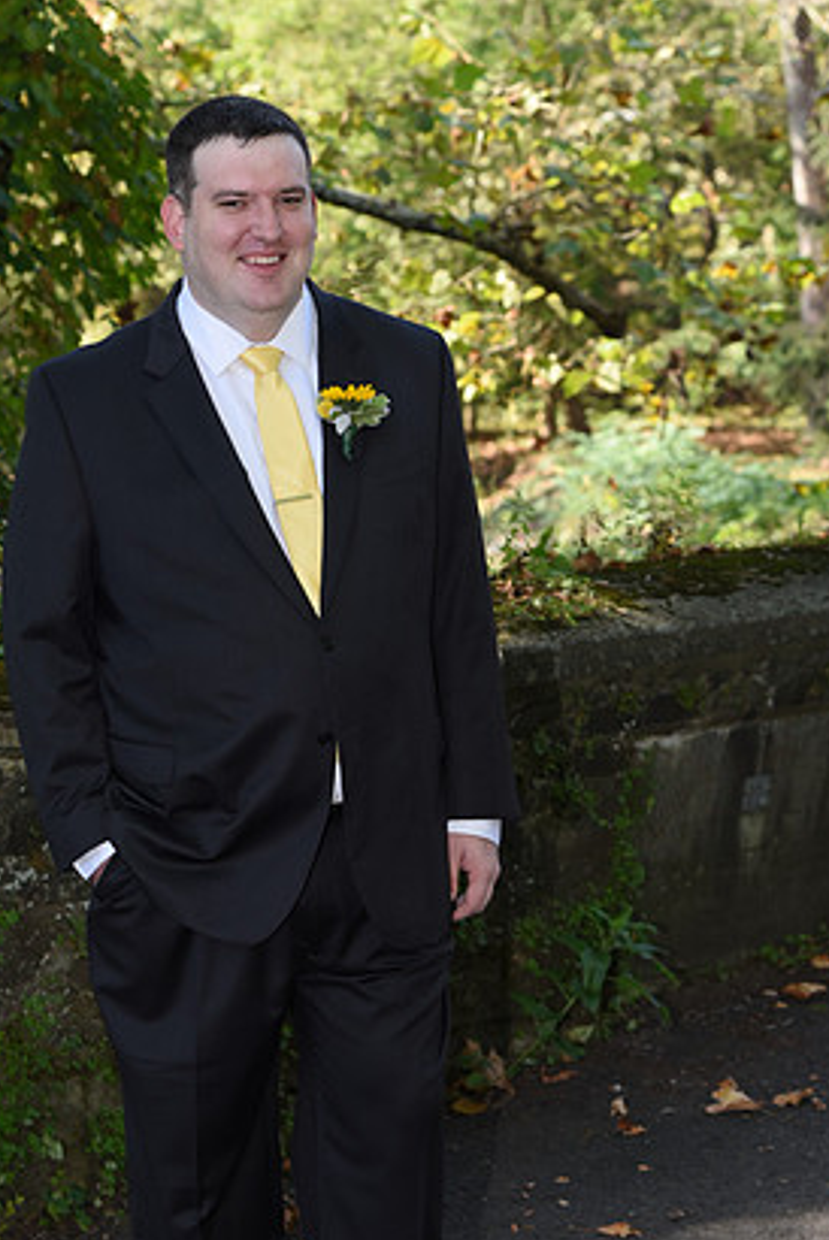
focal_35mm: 106
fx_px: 3655
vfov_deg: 19.2
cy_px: 820
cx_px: 298
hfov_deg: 12.9
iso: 640
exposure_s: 1/200
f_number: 5.6
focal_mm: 75
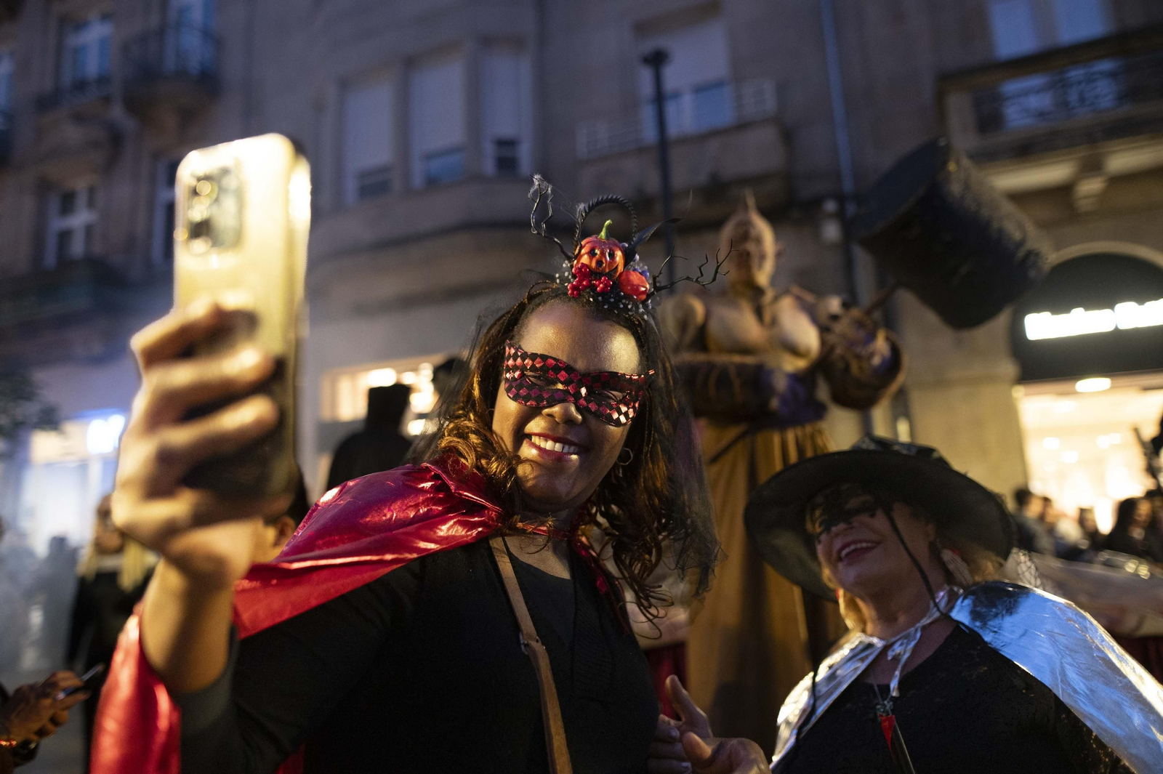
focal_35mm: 24
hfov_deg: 73.8
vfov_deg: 53.1
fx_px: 775
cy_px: 387
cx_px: 582
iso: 3200
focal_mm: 24
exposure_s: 1/125
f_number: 2.2
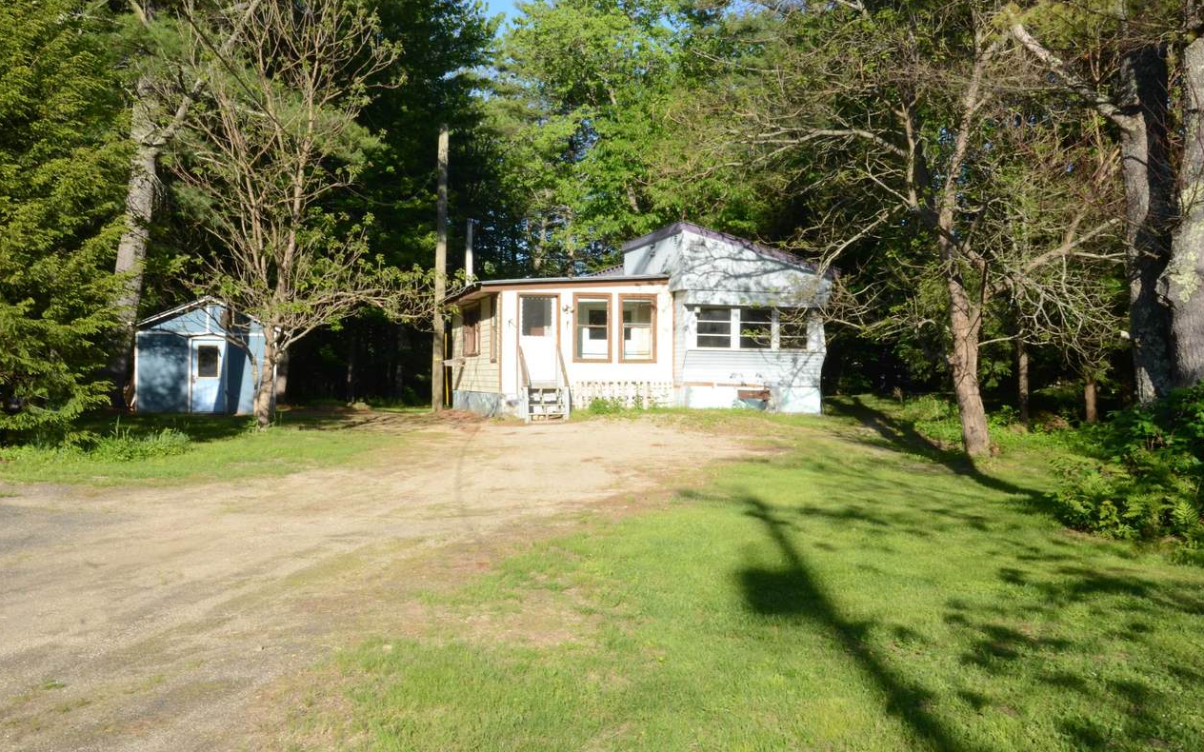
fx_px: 1116
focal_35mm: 34
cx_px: 596
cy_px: 379
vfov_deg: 37.3
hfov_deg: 56.7
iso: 400
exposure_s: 1/60
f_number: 22
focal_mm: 22
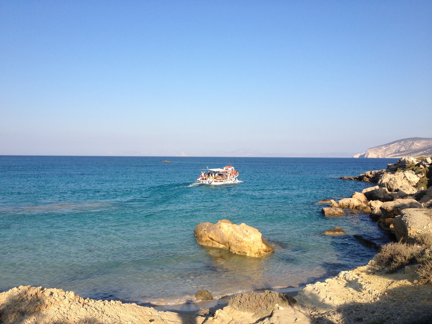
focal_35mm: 35
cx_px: 216
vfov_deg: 40.7
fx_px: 437
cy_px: 162
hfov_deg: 52.6
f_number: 2.4
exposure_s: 1/1534
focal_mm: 4.28
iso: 50
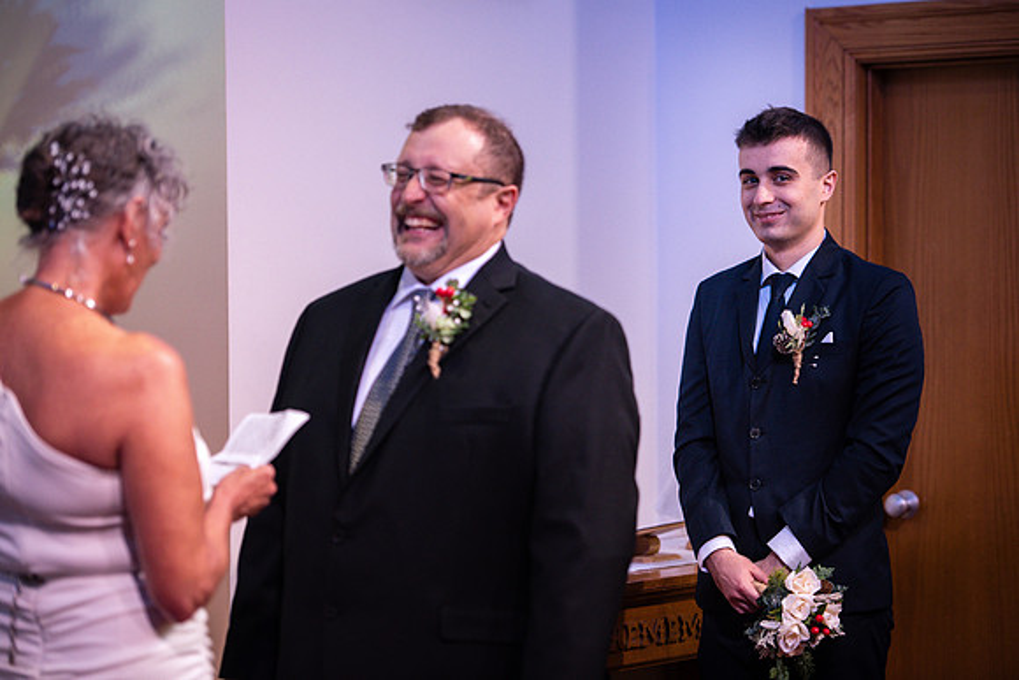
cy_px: 330
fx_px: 3208
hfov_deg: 18.0
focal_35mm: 113
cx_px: 525
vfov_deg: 12.1
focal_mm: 110
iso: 800
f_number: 2.8
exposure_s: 1/200
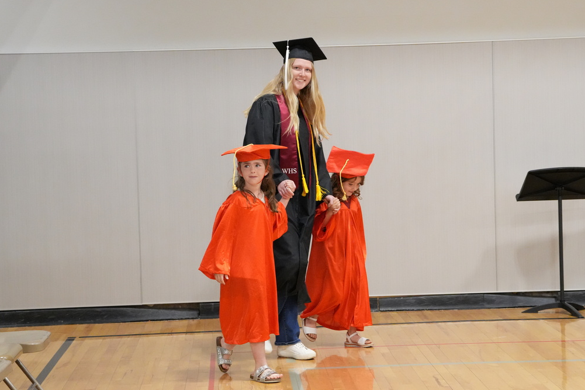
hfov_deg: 22.9
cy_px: 196
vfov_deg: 15.4
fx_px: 1447
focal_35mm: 89
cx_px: 296
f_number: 3.5
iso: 6400
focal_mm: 58
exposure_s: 1/400
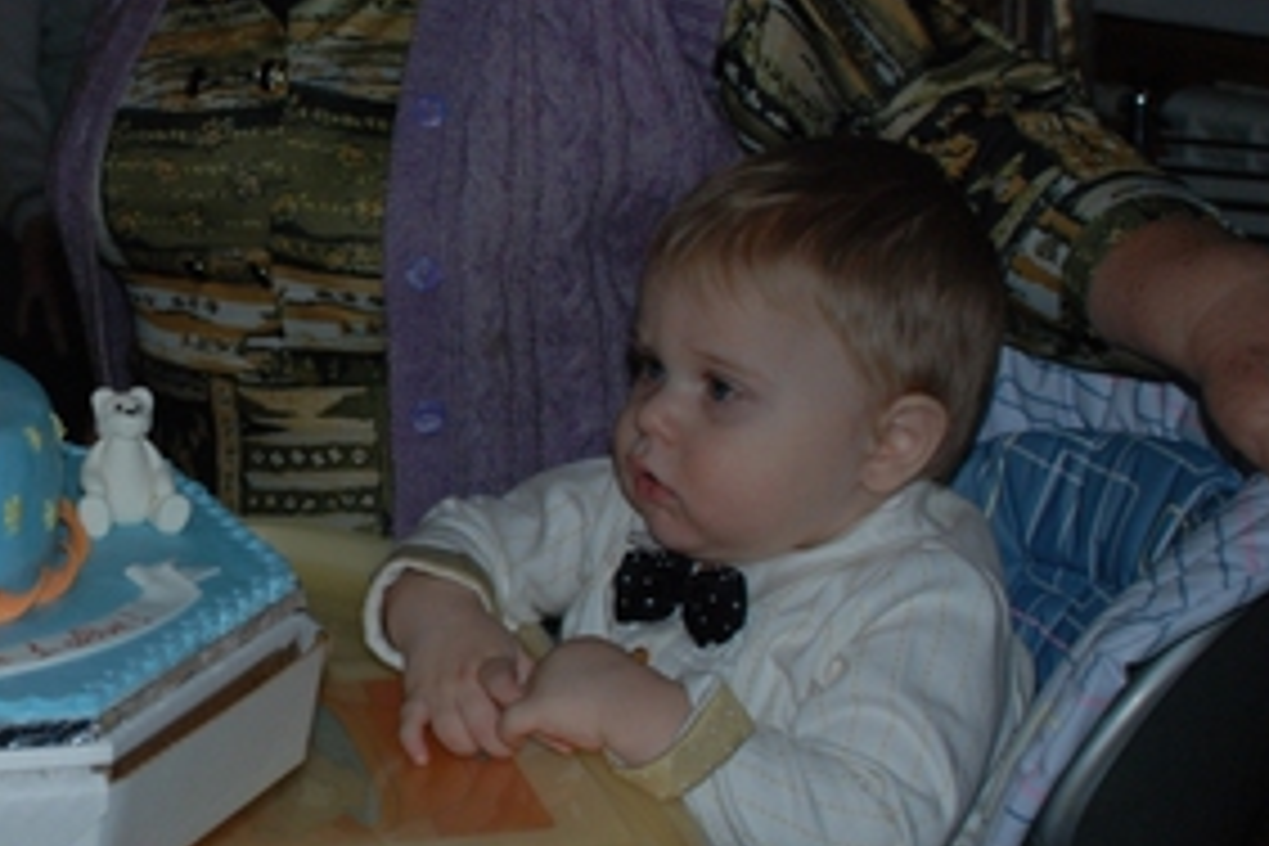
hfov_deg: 23.9
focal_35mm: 82
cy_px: 436
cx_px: 63
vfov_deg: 16.7
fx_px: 2890
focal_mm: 28
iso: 400
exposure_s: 1/60
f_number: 4
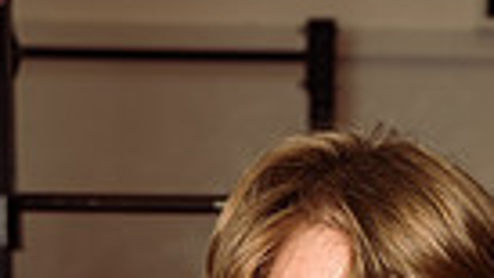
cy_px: 729
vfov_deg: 5.7
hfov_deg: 10.6
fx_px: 2659
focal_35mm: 203
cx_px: 346
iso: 250
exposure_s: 1/250
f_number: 6.3
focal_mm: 59
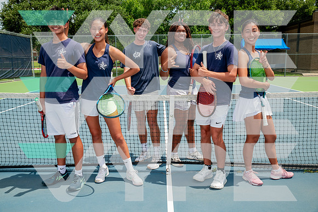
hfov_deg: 54.4
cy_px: 106
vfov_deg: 37.9
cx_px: 159
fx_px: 309
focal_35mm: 35
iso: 125
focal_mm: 35
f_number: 7.1
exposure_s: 1/400
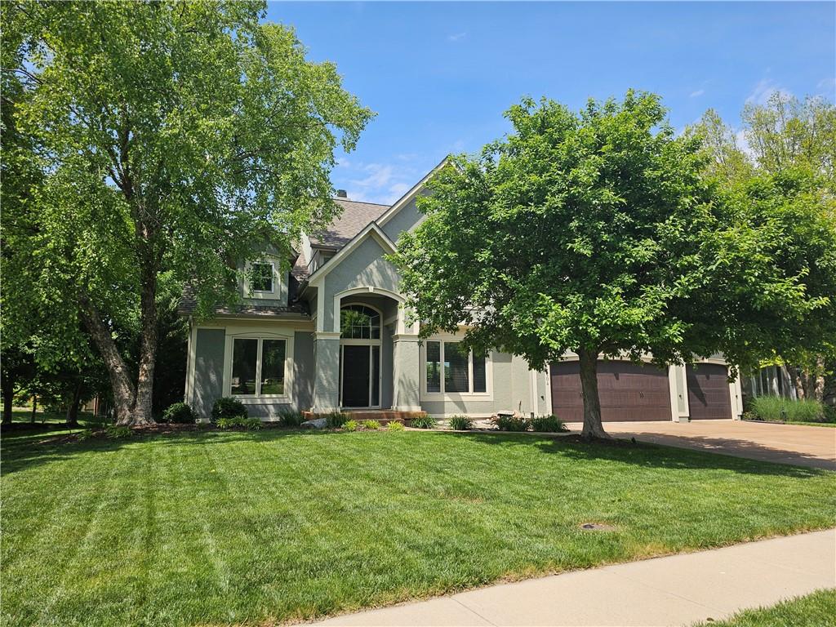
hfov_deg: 73.9
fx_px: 555
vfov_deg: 58.9
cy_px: 314
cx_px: 418
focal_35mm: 23
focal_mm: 6.3
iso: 10
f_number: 1.7
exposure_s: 1/579
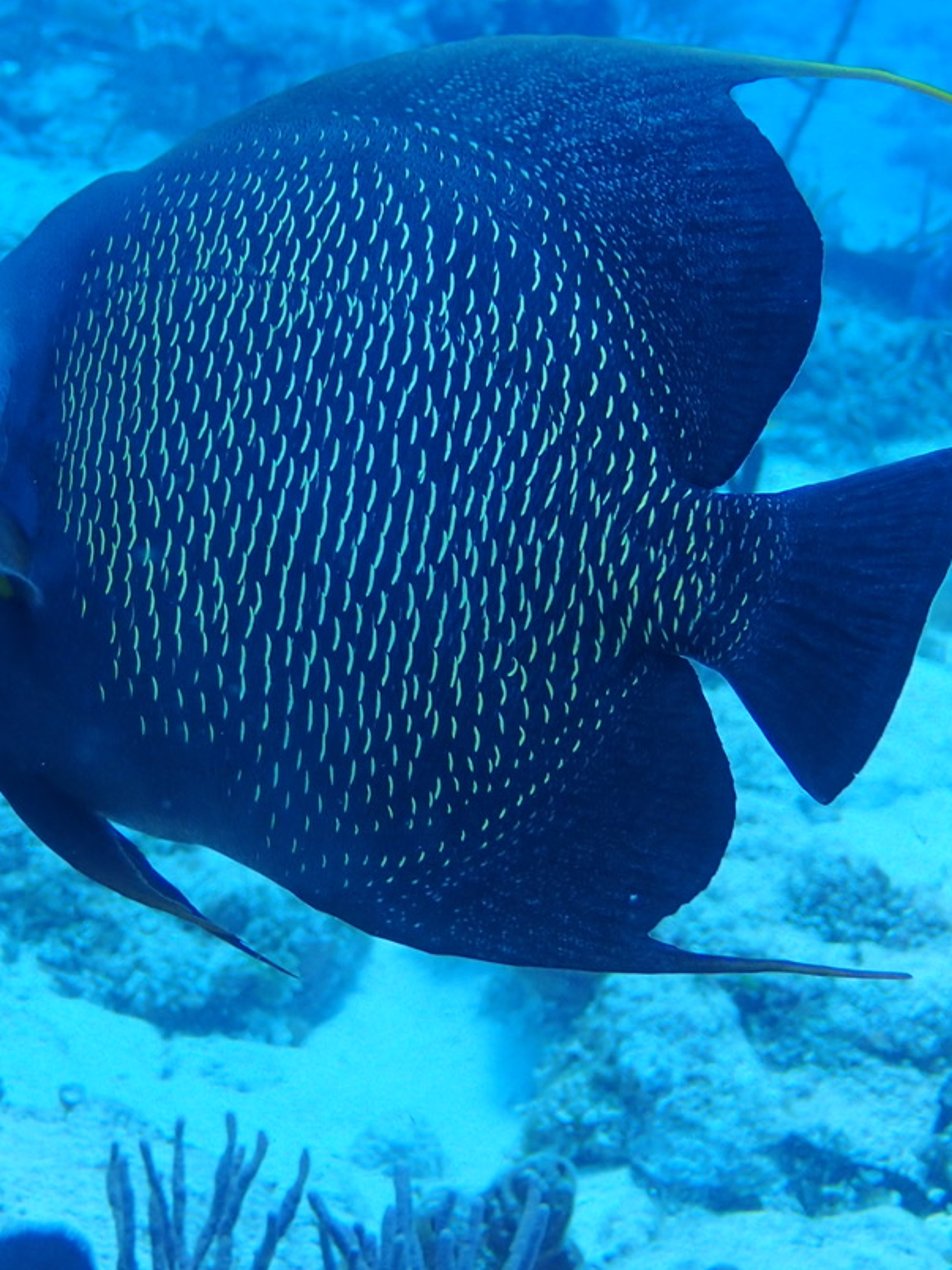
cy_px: 507
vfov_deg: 24.7
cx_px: 392
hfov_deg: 18.6
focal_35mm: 79
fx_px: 2897
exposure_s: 1/125
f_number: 3.6
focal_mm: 11.09
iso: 100
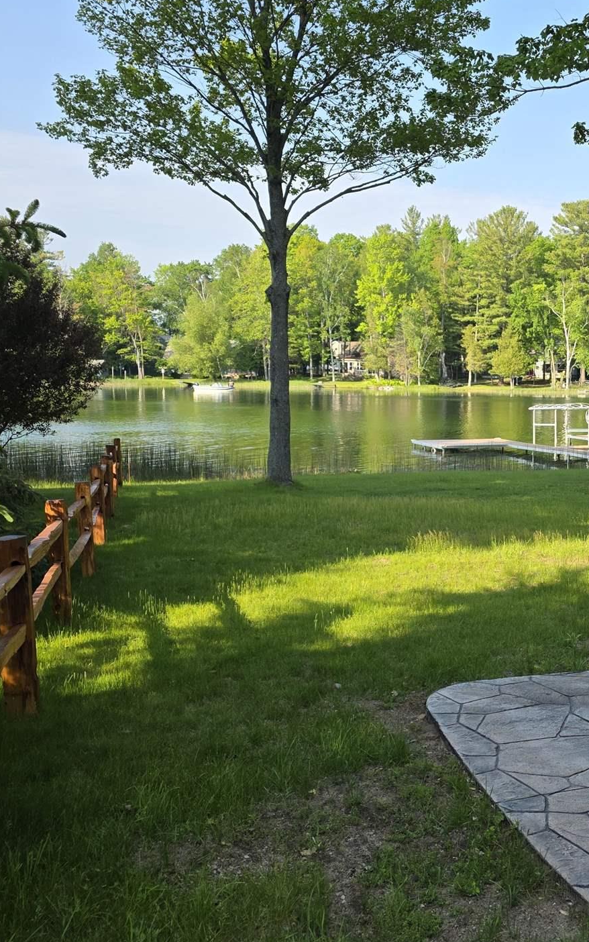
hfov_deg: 30.9
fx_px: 1027
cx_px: 501
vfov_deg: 49.2
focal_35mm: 40
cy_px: 519
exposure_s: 1/2021
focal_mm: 6.3
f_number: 1.7
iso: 80
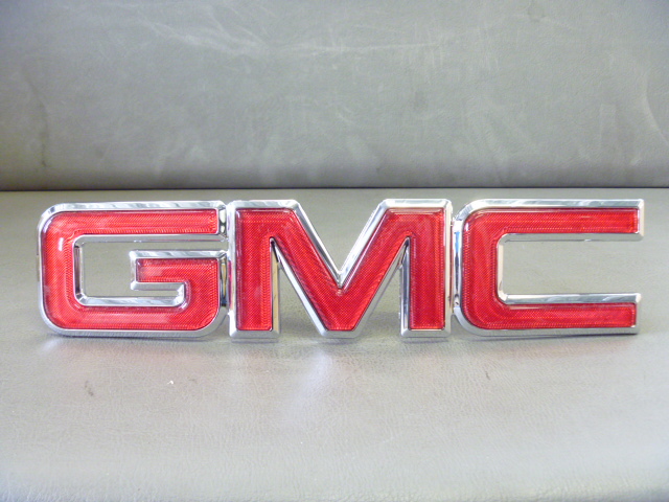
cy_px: 251
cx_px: 334
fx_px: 676
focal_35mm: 35
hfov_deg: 52.6
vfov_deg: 40.7
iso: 400
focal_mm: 6.3
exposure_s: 1/10
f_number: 3.5
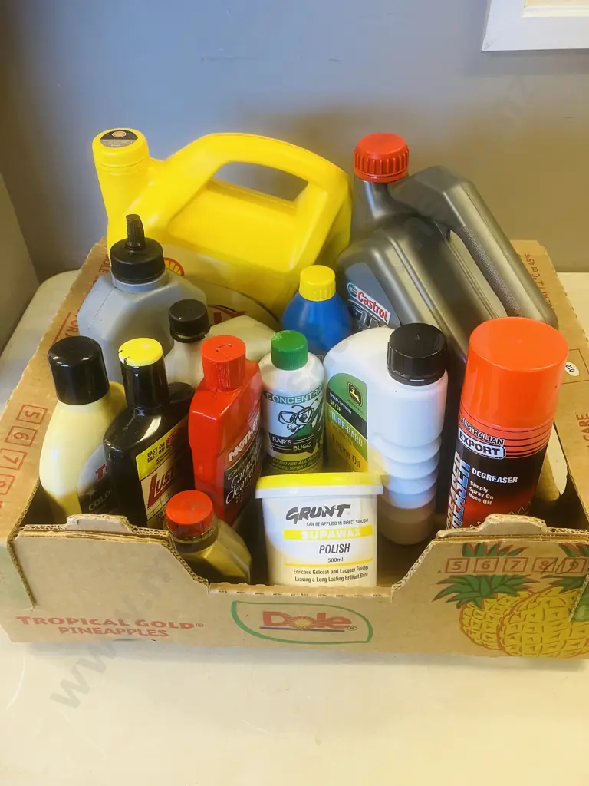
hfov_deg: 49.7
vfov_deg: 63.4
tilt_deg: -41.8
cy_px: 393
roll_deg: +2.9
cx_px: 294
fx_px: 635
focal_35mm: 28
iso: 125
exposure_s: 1/50
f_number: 1.8
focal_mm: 3.99
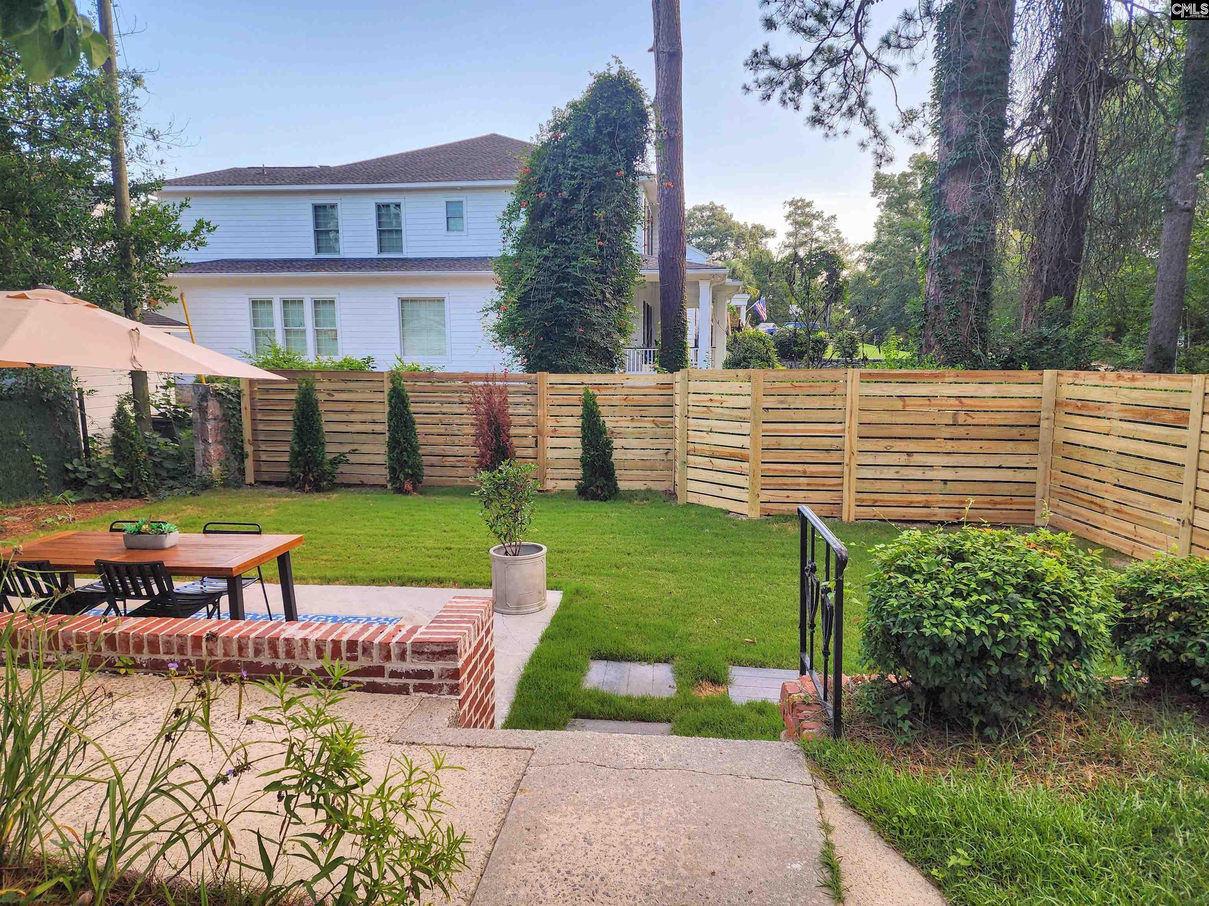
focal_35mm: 23
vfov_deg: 58.9
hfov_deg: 73.9
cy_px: 453
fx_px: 803
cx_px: 604
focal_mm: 6.4
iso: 50
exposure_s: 1/180
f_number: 1.8
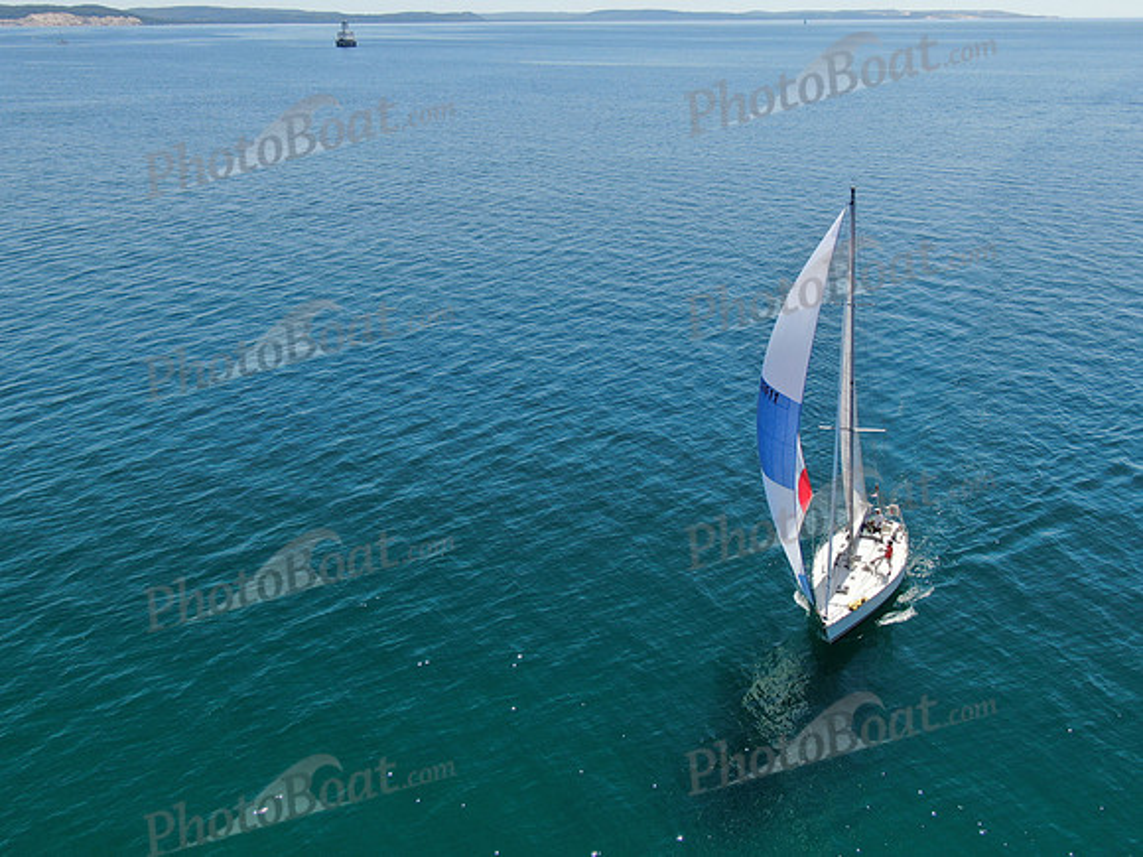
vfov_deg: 41.8
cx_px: 572
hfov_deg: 54.0
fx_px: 1123
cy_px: 428
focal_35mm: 34
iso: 100
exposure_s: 1/1000
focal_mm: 5.82
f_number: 3.2
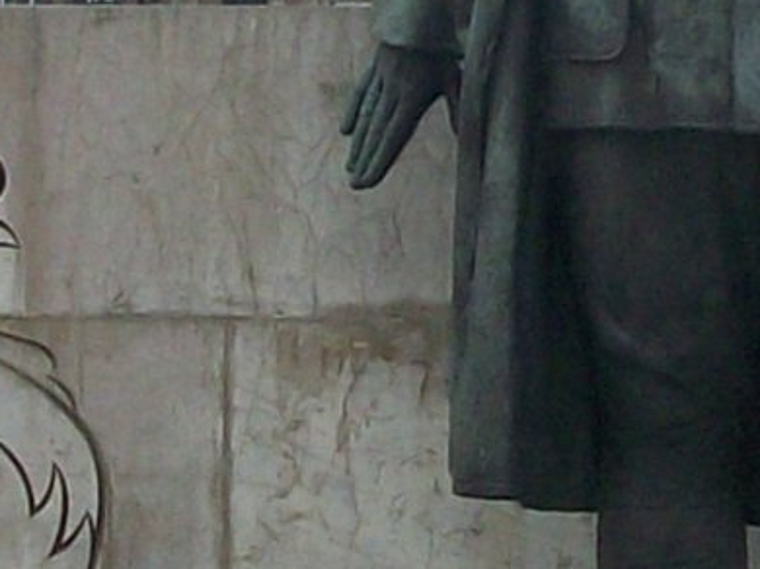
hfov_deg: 8.7
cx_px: 698
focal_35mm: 226
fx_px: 4959
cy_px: 62
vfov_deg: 6.6
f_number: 5.5
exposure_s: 1/274
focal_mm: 5.7
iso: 80
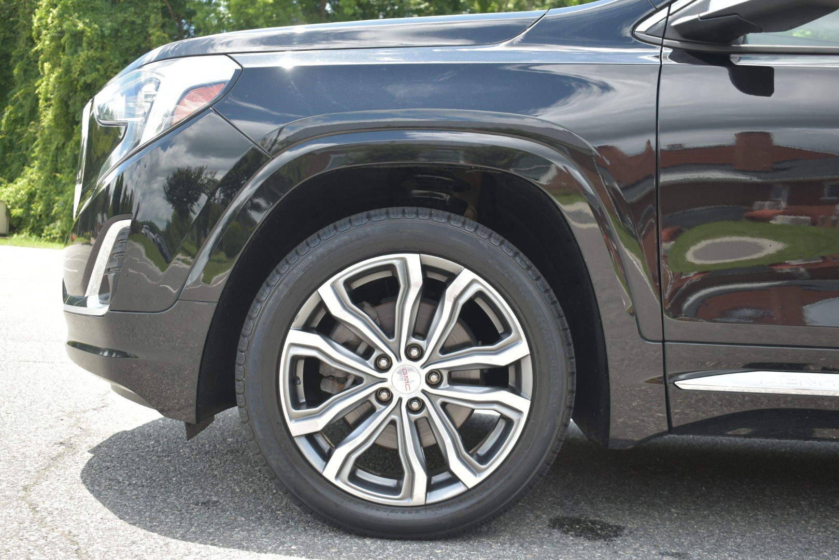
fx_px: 979
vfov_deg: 31.9
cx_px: 420
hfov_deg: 46.4
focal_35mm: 42
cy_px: 280
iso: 100
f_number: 4.2
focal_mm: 28
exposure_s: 1/125
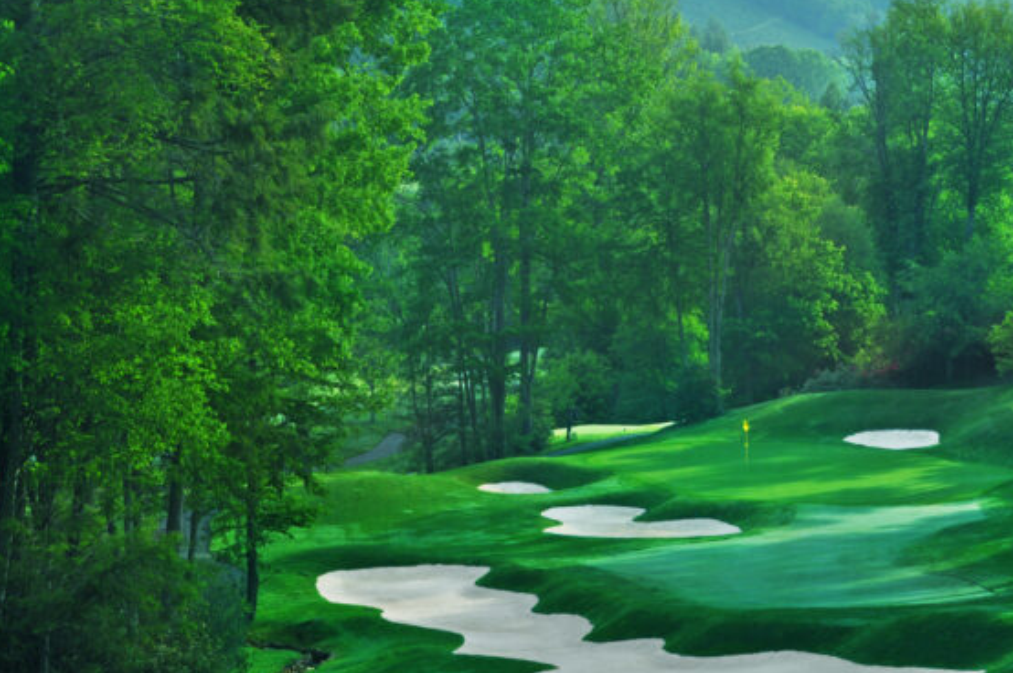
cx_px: 680
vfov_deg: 13.1
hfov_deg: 19.6
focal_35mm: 104
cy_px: 324
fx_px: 2923
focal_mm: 50
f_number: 14
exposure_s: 1/50
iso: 200
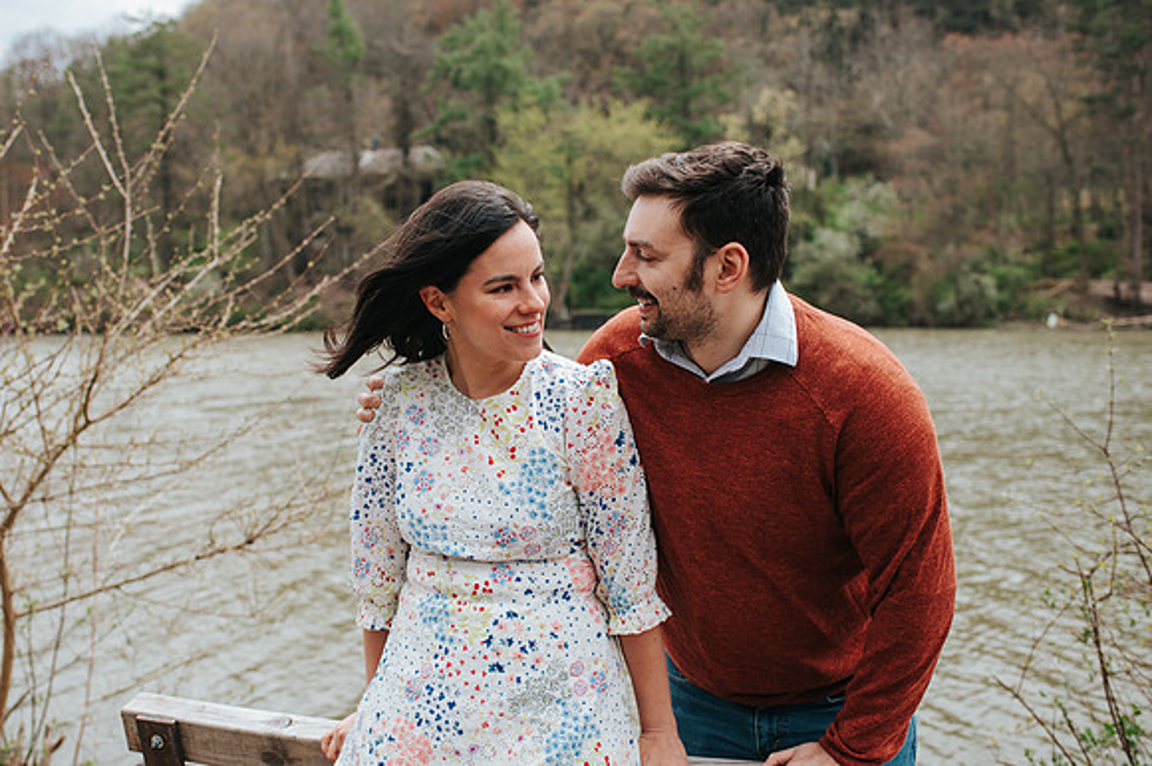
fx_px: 1272
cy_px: 403
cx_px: 498
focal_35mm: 40
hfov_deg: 48.6
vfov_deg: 33.5
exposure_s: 1/400
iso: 100
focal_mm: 35
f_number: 3.2
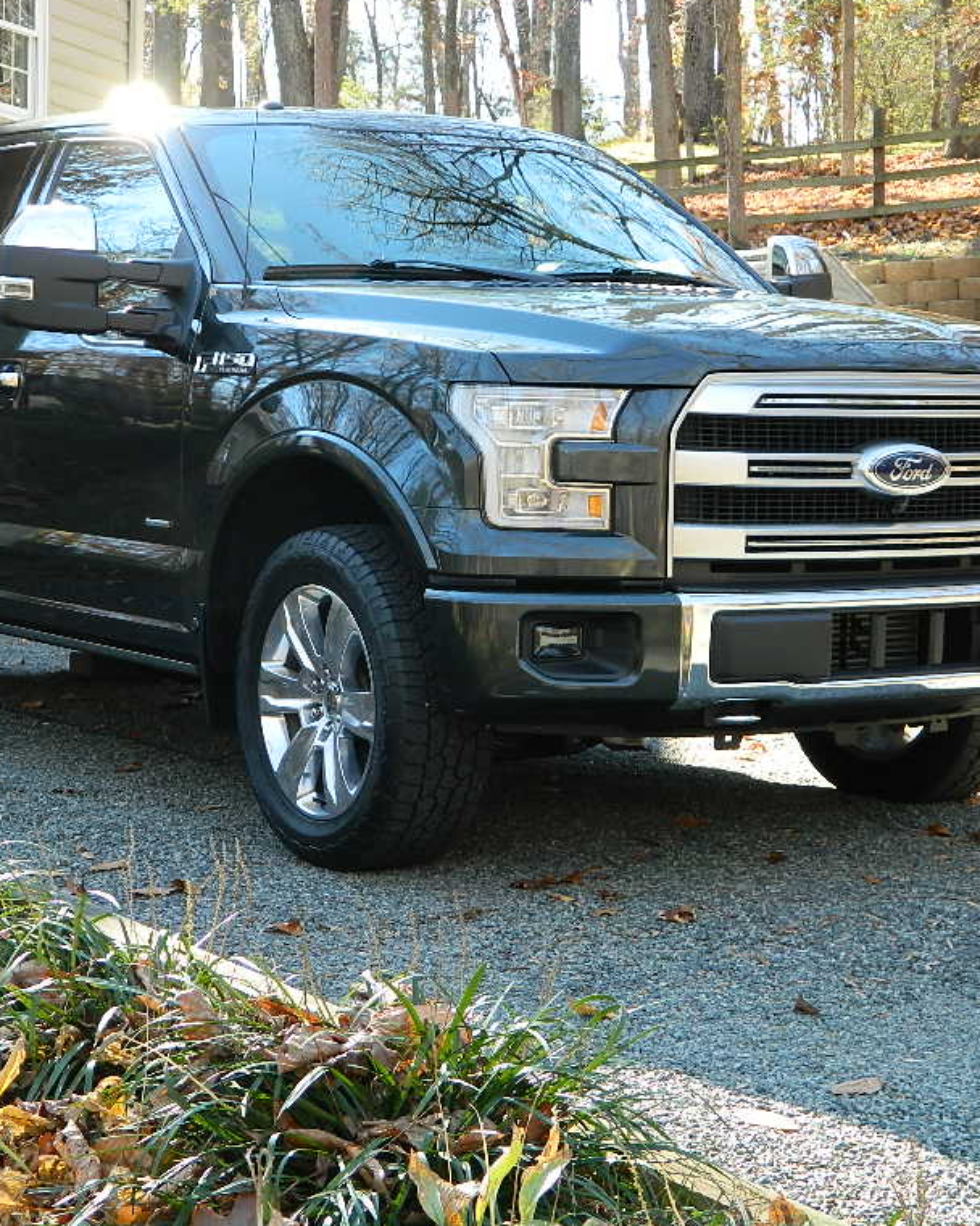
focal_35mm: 75
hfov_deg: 20.4
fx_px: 2719
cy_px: 608
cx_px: 374
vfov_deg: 25.4
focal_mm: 10.2
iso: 80
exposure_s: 1/63.3
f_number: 3.8
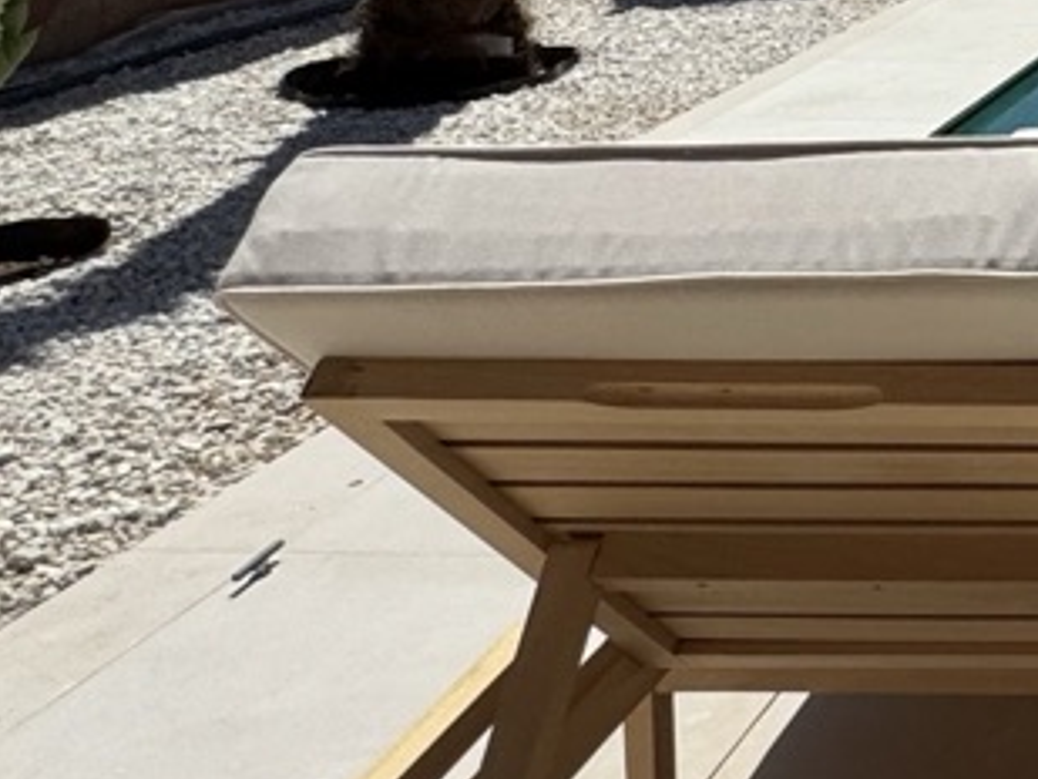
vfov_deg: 22.3
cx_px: 1659
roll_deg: -0.8
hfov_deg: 24.0
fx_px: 1740
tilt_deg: -3.9
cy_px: -262
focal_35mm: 58
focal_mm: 2.22
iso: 50
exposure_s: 1/4926
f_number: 2.2
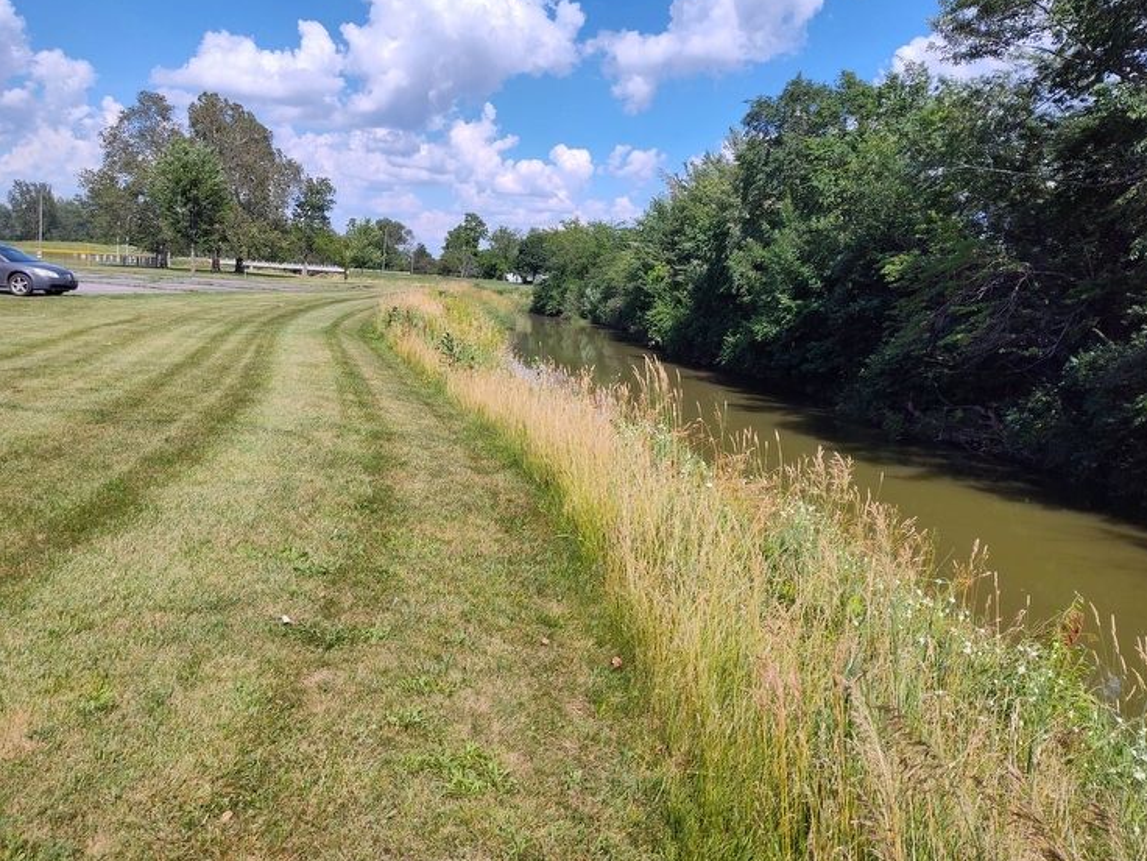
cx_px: 547
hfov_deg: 69.4
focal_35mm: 25
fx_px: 828
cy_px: 398
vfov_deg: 54.8
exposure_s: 1/2118
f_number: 1.8
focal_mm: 5.56
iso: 100
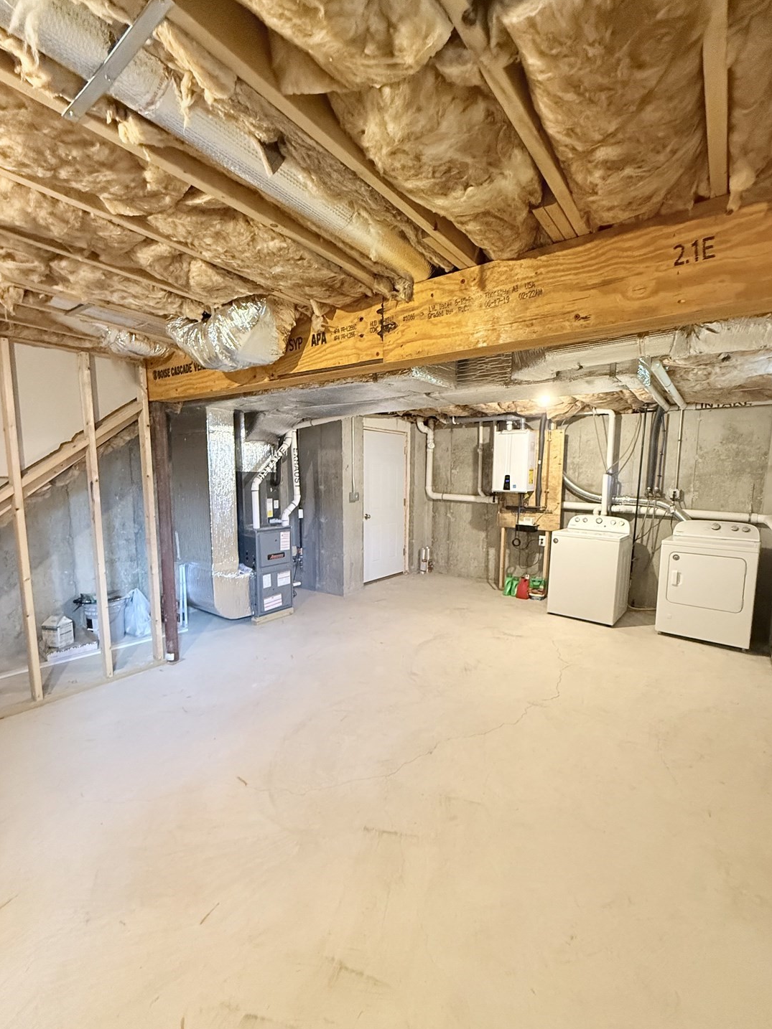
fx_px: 446
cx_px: 412
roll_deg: -1.1
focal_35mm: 15
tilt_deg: -7.1
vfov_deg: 98.1
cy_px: 533
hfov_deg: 81.6
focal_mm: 2.22
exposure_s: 1/60
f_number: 2.2
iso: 640
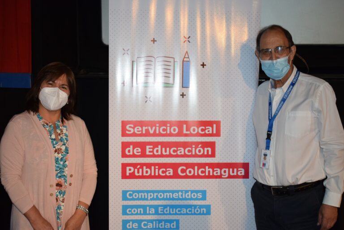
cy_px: 115
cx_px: 172
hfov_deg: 37.9
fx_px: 502
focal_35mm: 52
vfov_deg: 25.8
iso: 1100
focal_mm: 35
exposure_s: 1/60
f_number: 4.5
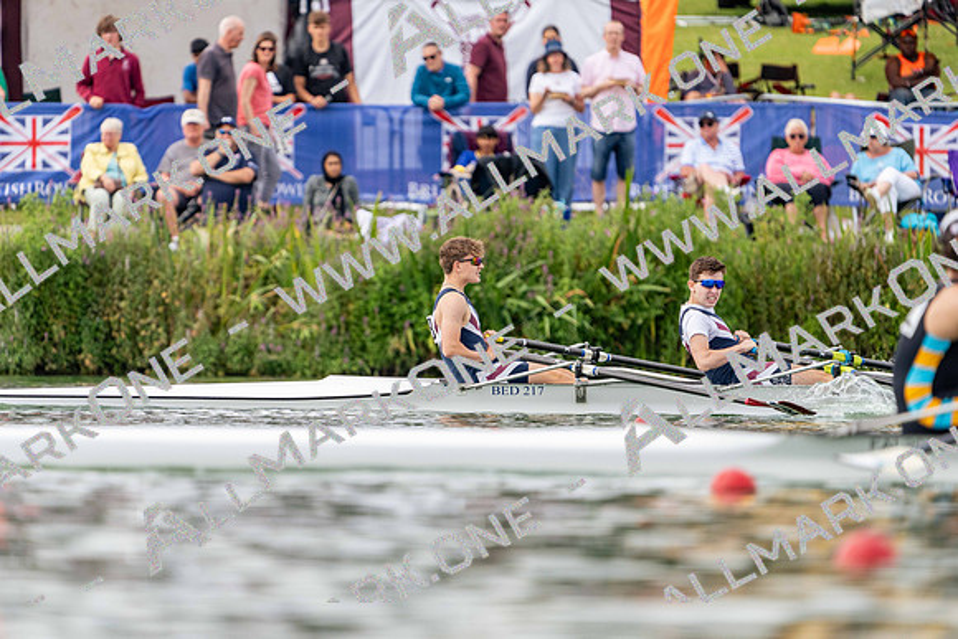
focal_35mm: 600
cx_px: 479
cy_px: 320
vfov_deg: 2.3
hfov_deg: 3.4
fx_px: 15970
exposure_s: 1/1600
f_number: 6.3
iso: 640
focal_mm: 600
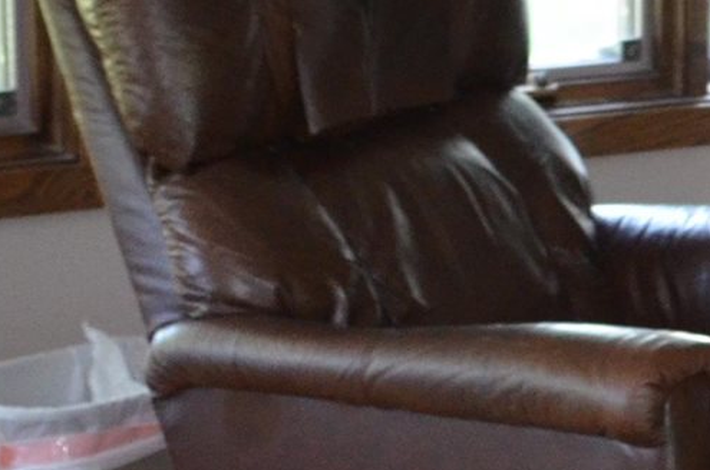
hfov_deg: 10.4
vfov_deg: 7.3
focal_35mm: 186
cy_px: 57
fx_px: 3661
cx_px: 1268
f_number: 3.8
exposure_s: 1/60
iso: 1400
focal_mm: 20
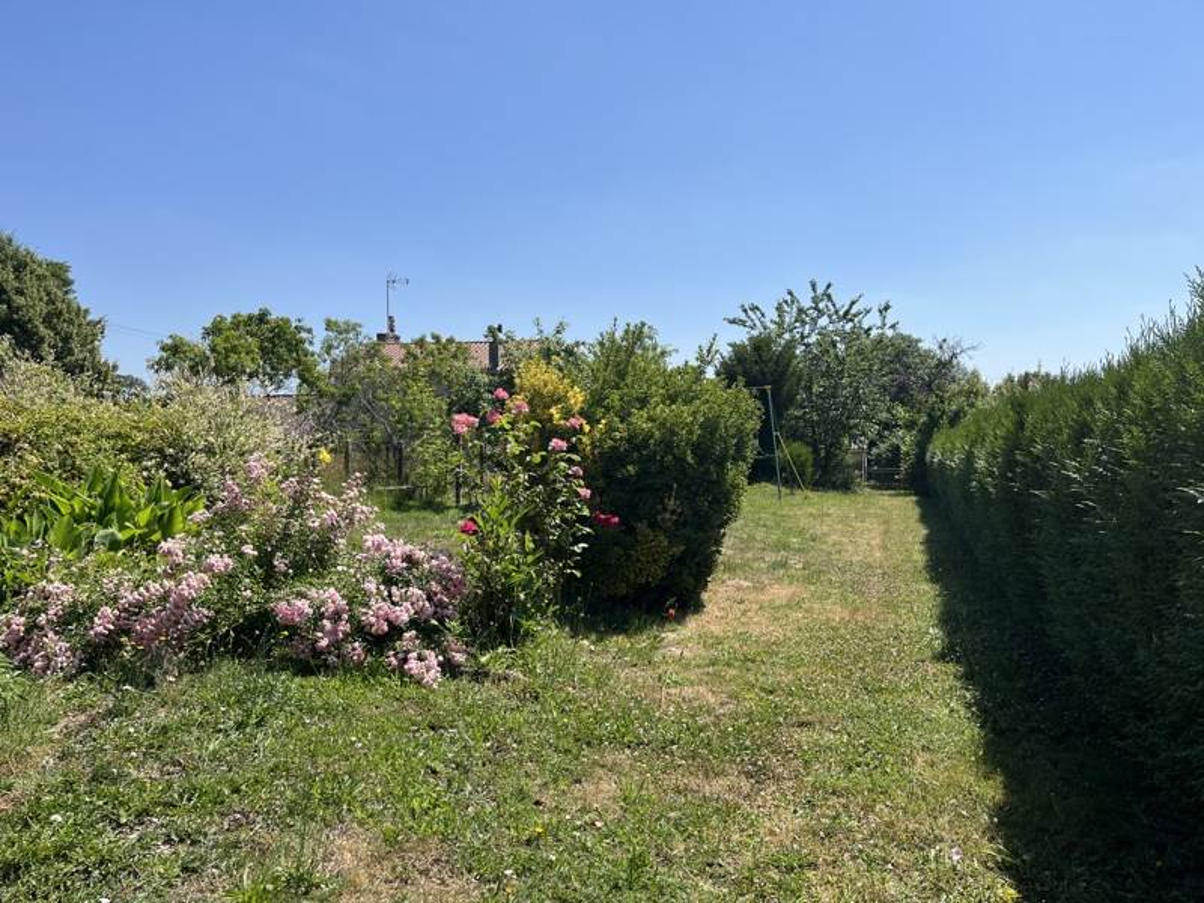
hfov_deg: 67.3
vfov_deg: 53.1
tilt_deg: -1.7
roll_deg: +0.5
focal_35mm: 26
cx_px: 602
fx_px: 904
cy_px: 452
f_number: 1.6
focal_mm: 5.1
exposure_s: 1/3623
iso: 50
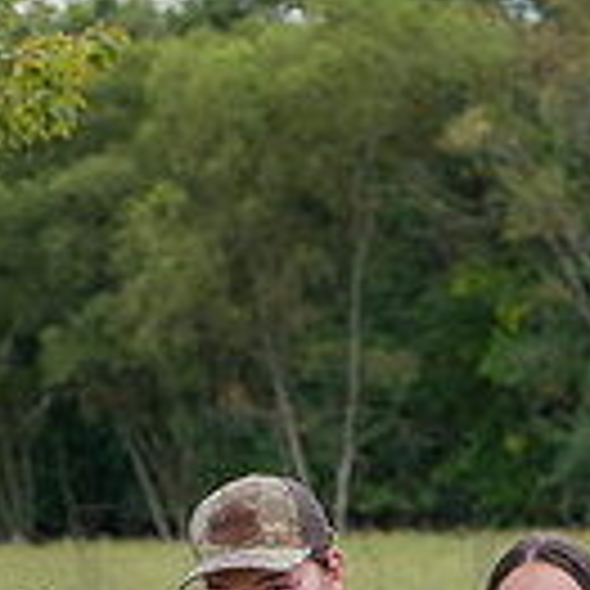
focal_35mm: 234
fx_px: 4512
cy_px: 1009
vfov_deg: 7.3
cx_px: 297
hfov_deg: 7.5
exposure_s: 1/400
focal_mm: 80
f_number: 5
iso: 400
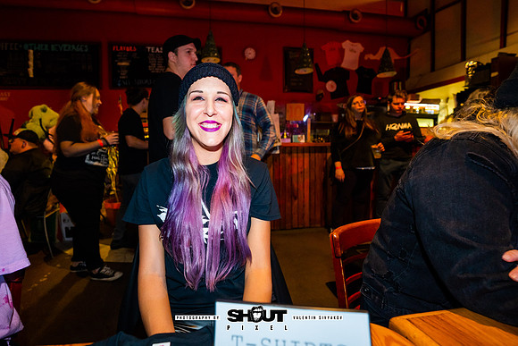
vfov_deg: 76.1
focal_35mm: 15
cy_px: 157
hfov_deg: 99.0
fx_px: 220
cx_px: 235
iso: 1250
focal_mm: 14
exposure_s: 1/50
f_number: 2.8
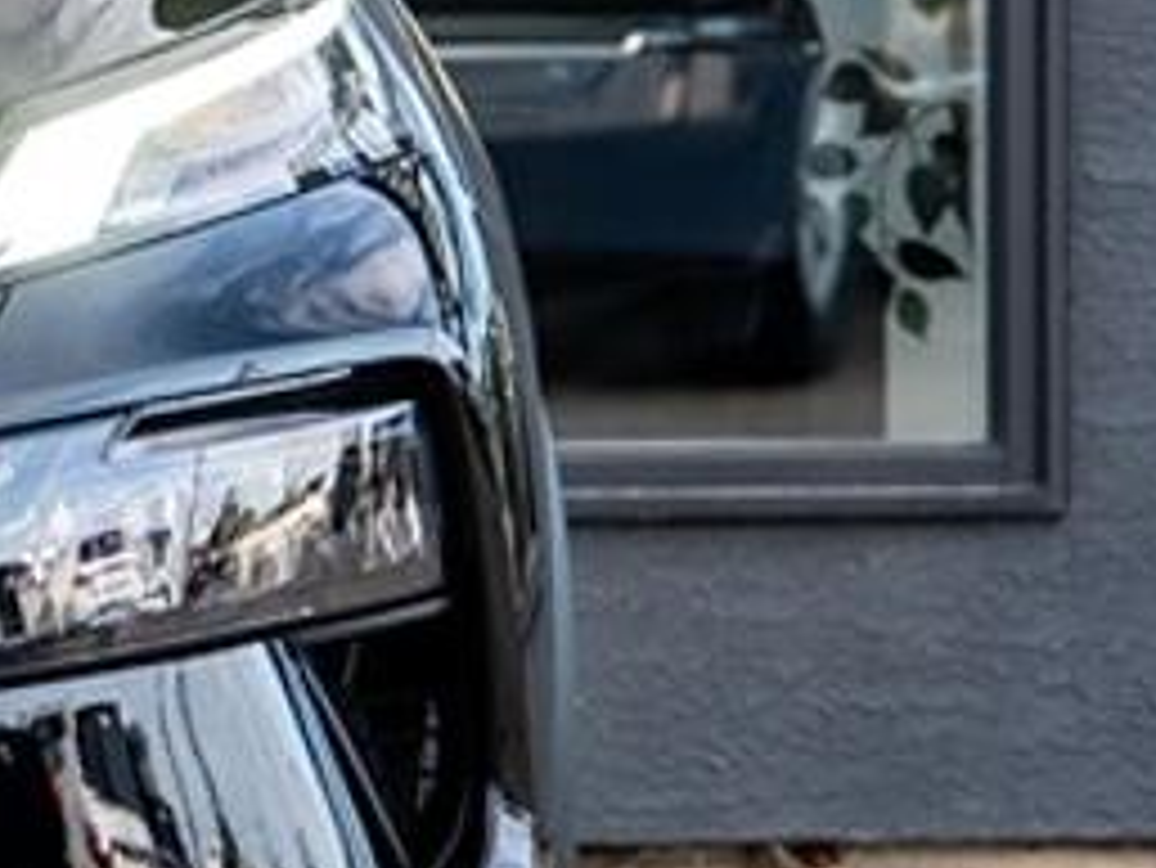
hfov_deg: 6.0
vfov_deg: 4.6
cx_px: -1221
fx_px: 10691
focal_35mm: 320
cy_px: -170
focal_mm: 48
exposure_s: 1/160
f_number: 4
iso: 200
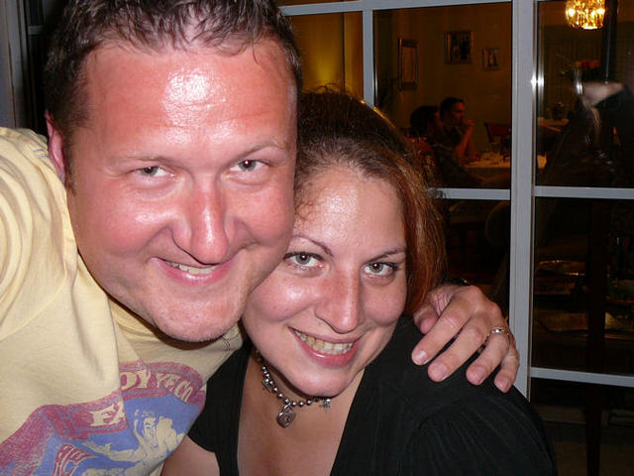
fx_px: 806
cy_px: 238
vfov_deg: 32.9
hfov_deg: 42.9
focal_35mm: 44
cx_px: 317
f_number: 2.8
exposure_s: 1/30
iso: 100
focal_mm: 5.2
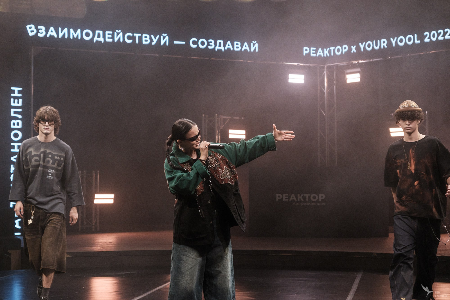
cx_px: 200
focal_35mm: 65
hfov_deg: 31.0
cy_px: 134
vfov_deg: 21.0
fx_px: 810
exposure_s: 1/250
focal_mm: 38.6
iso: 1600
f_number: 3.2
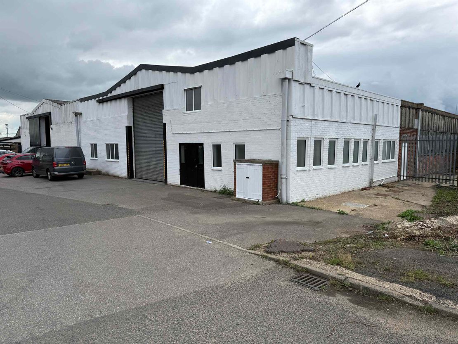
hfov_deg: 71.6
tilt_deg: -4.7
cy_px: 172
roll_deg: +0.2
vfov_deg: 56.8
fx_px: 318
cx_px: 229
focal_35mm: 24
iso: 80
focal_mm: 6.76
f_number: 1.78
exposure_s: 1/4405
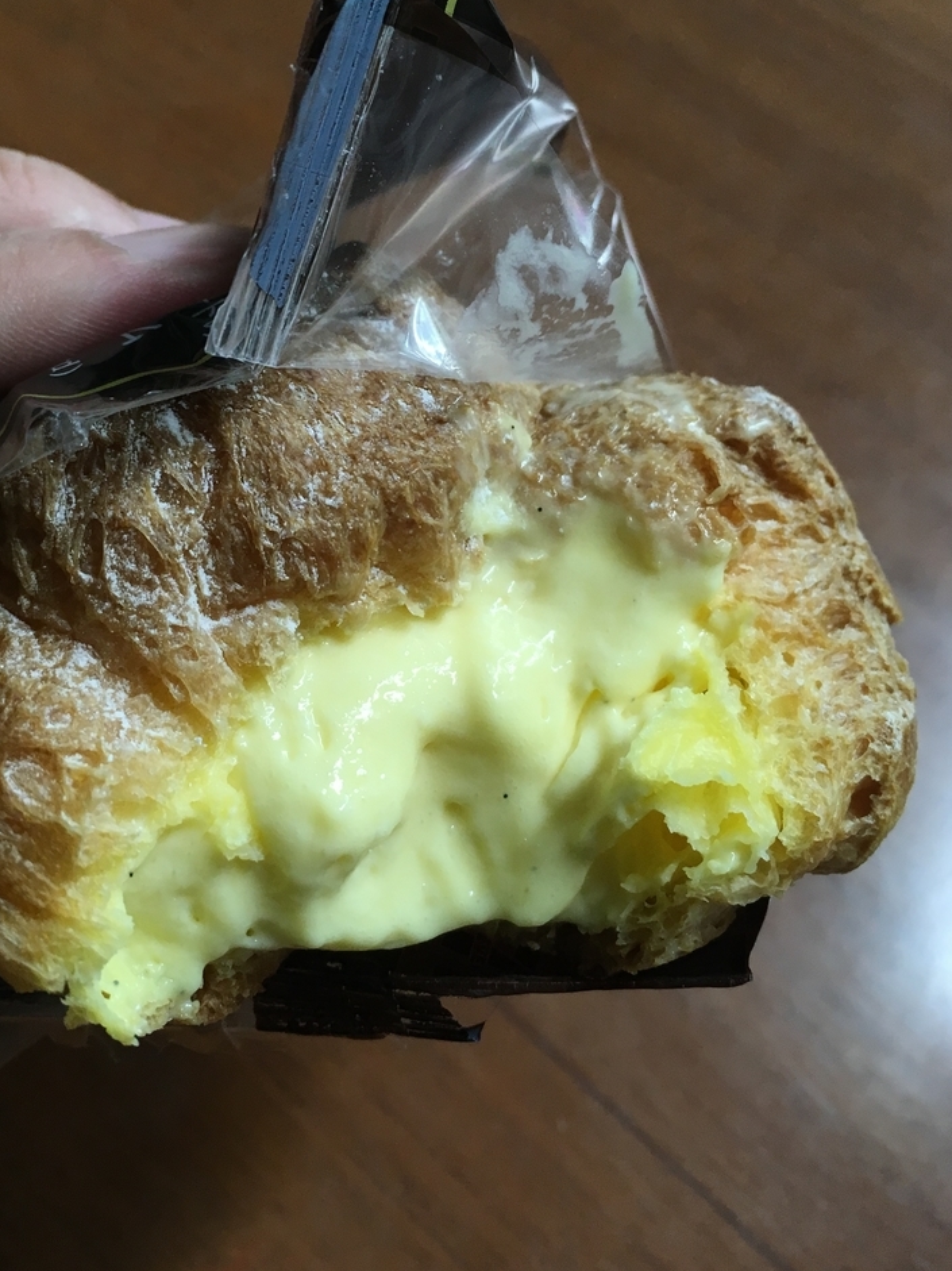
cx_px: 365
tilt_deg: -59.8
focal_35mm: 37
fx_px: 1358
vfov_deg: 49.6
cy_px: 467
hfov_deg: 38.4
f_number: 2.2
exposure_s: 1/30
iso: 32
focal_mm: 4.15
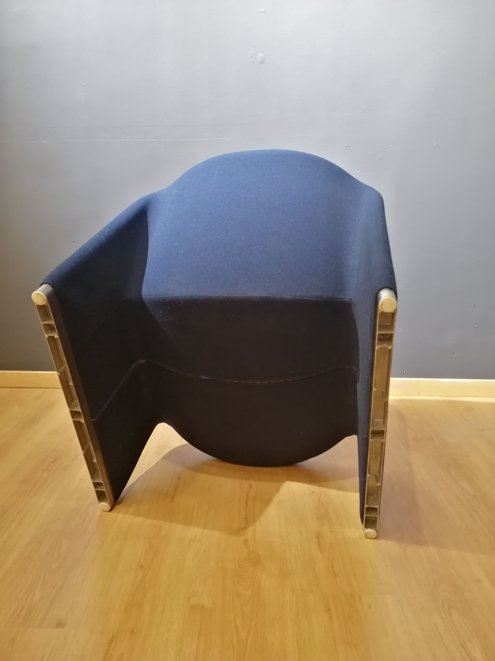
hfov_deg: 51.4
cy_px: 330
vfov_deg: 65.3
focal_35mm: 27
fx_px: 515
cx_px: 248
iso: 400
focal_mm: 3.95
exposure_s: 1/25
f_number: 1.8
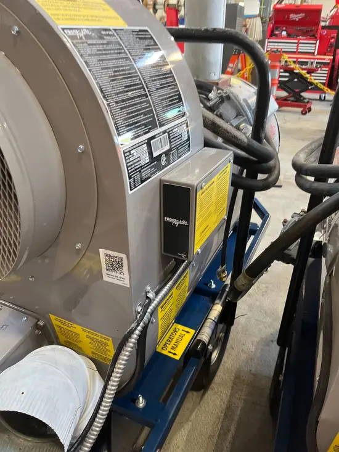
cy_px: 226
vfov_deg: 67.3
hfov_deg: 53.1
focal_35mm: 26
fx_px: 339
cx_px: 170
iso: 250
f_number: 1.6
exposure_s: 1/60
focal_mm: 5.1
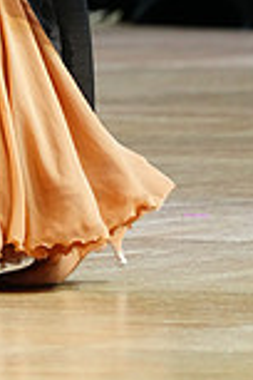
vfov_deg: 2.7
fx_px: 8000
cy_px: -219
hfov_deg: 1.8
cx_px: -170
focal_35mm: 759
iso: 2500
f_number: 4
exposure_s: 1/320
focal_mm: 200
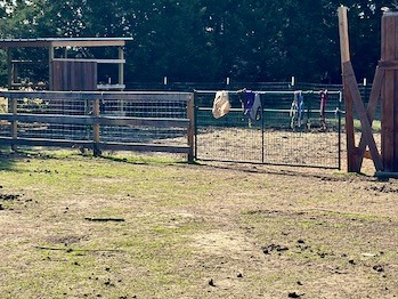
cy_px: 111
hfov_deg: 22.1
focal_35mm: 88
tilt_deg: -2.5
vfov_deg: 16.8
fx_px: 1012
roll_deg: +0.2
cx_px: 103
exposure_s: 1/3367
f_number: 1.78
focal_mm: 6.86
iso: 80
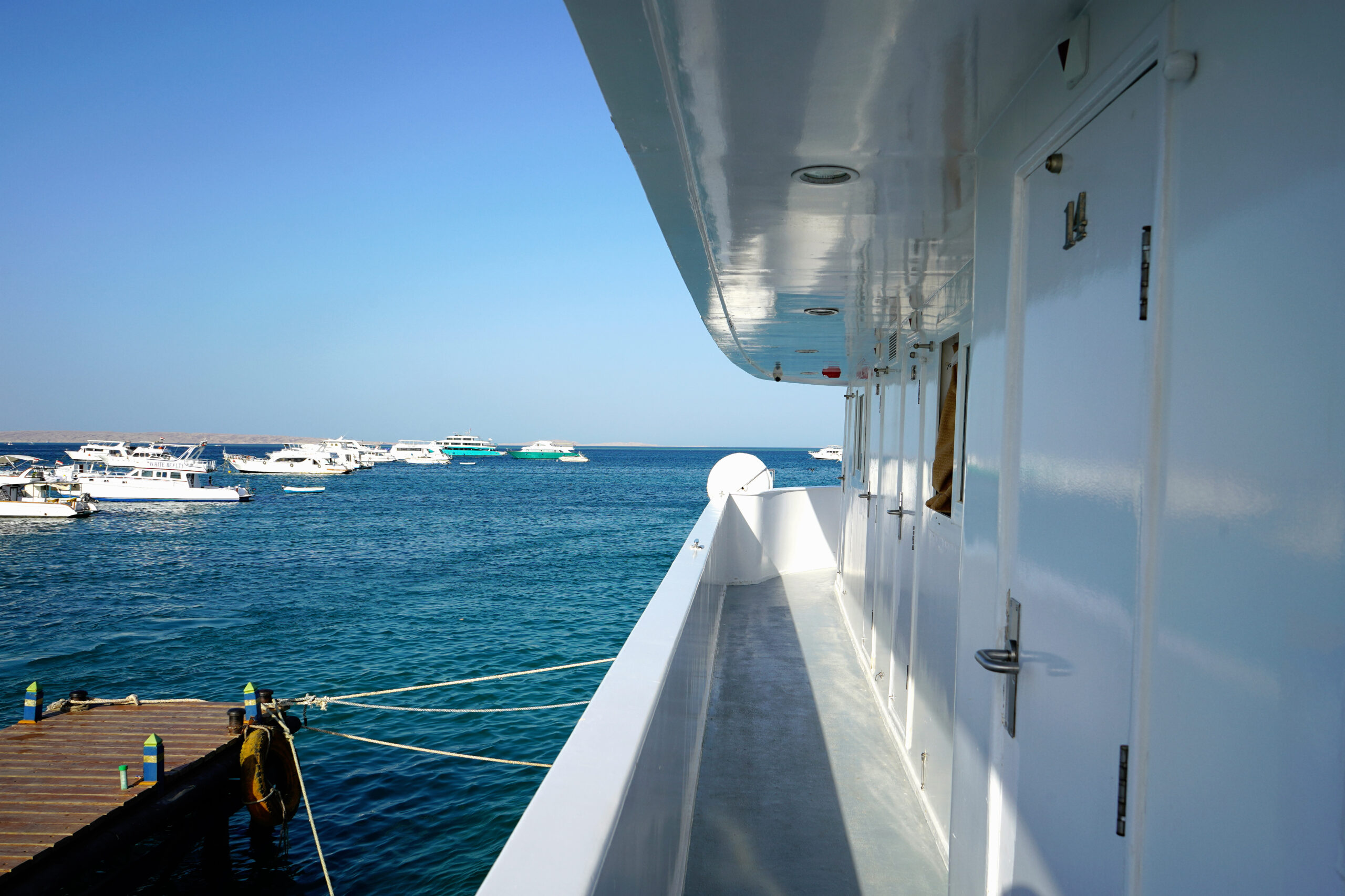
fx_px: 1046
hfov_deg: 65.5
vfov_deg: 46.4
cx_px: 672
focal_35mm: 28
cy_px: 448
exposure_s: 1/250
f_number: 10
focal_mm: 28
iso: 100
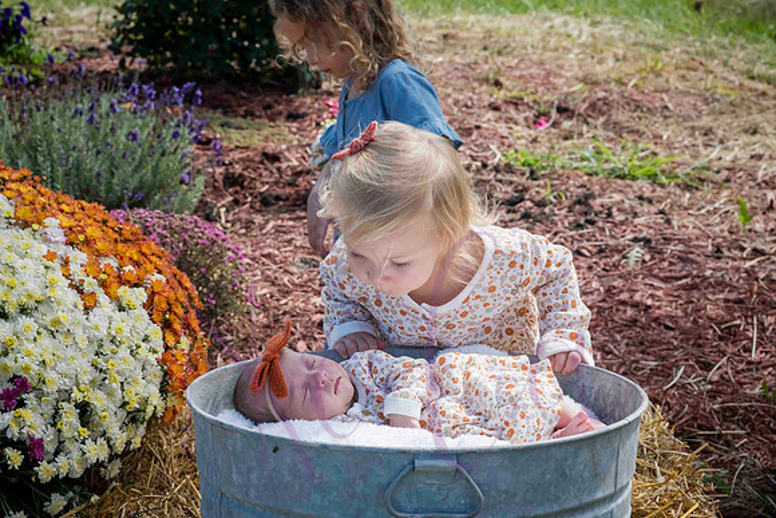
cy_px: 259
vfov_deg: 16.1
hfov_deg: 23.9
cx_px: 388
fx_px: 1833
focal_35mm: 85
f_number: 14
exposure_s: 1/400
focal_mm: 85
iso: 400
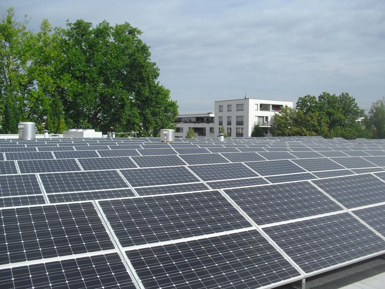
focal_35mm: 36
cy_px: 144
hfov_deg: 51.4
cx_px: 192
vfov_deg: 39.7
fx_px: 400
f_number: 7.8
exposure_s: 1/200
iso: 64
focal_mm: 6.3
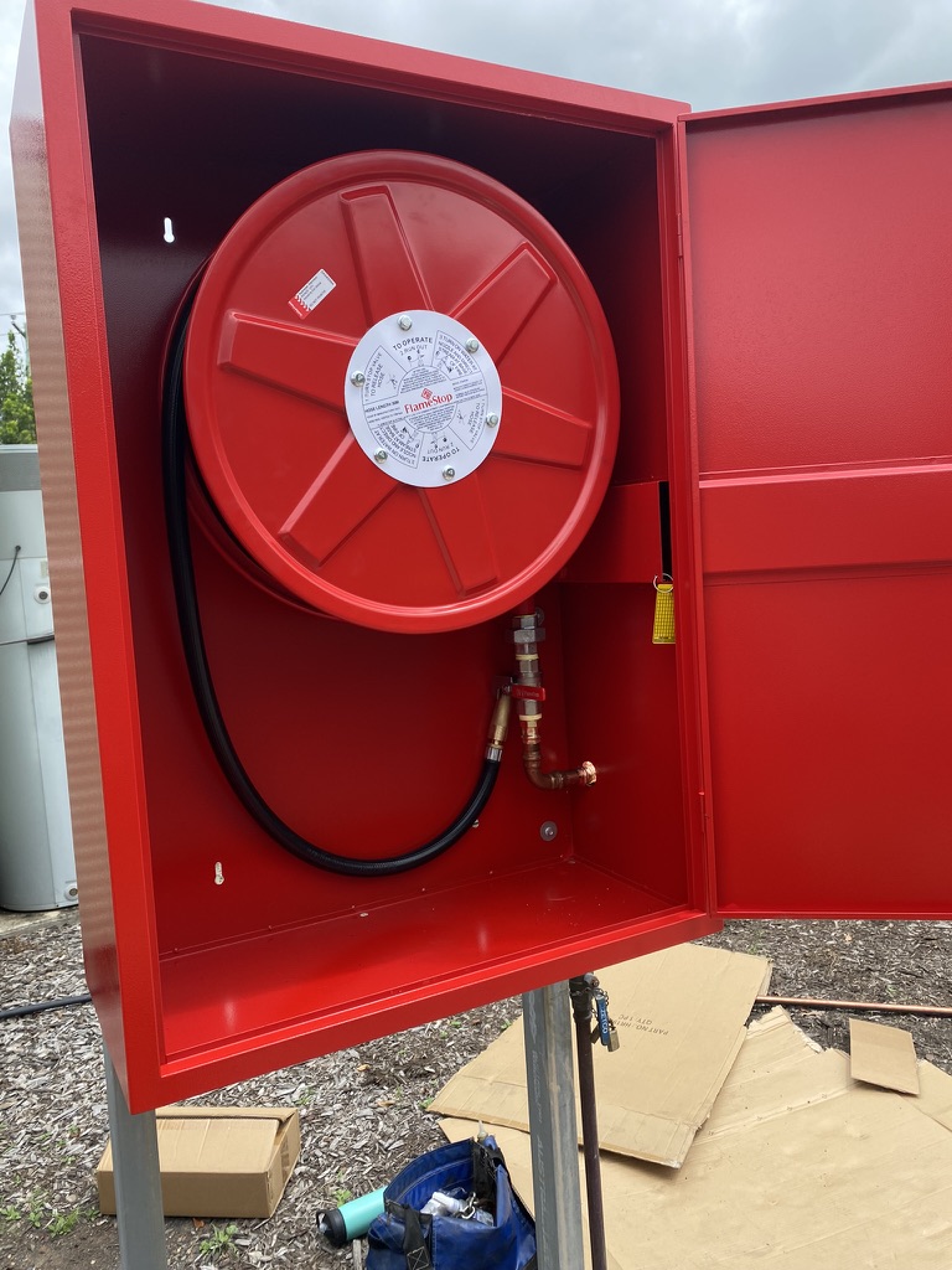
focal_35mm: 26
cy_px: 635
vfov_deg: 67.3
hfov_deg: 53.1
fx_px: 953
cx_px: 476
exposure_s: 1/852
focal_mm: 4.25
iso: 32
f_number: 1.8
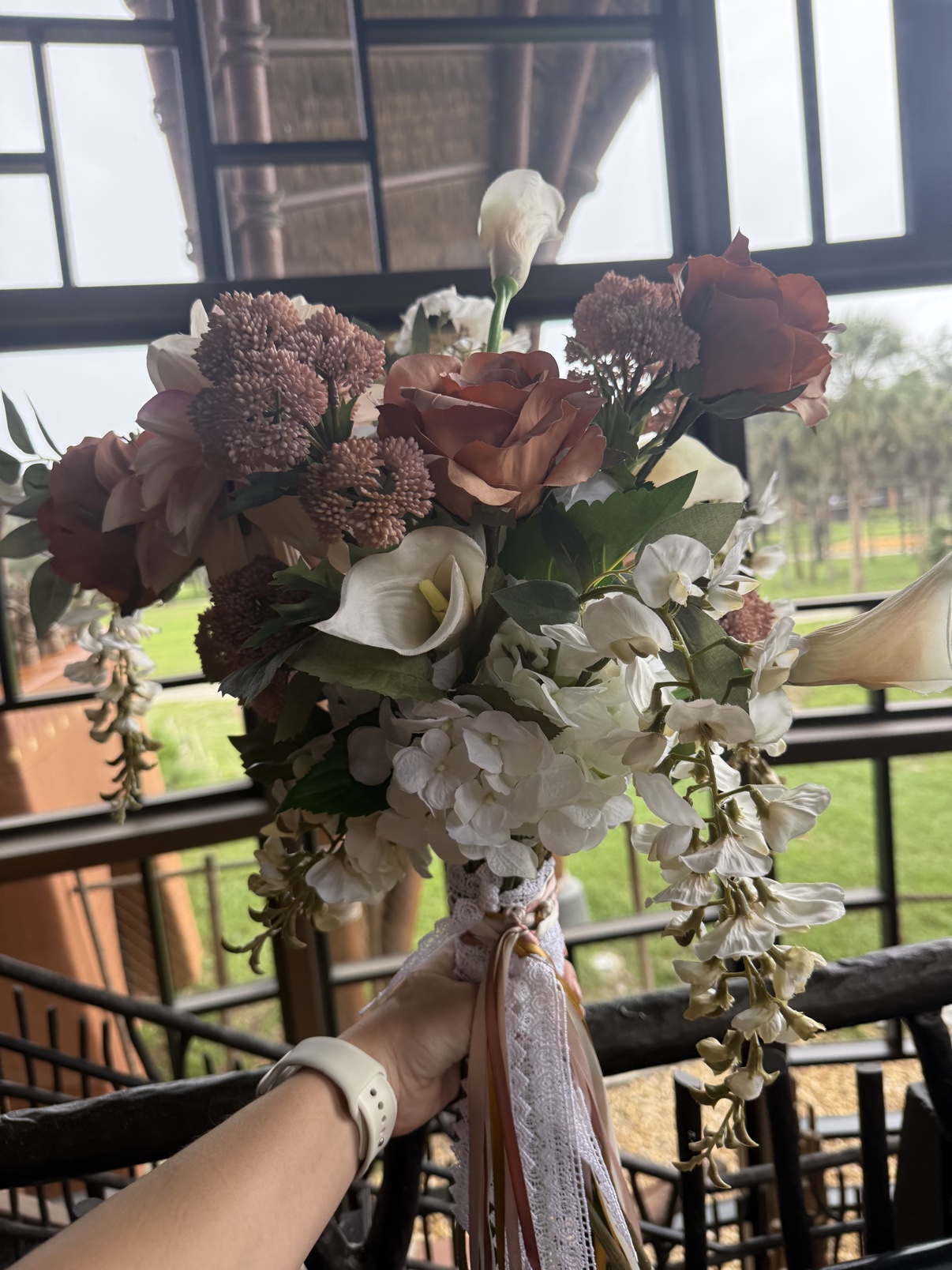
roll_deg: +7.2
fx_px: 880
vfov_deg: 71.6
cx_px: 476
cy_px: 635
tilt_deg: -6.7
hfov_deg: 56.8
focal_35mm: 24
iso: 125
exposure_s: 1/235
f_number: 1.78
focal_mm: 6.76
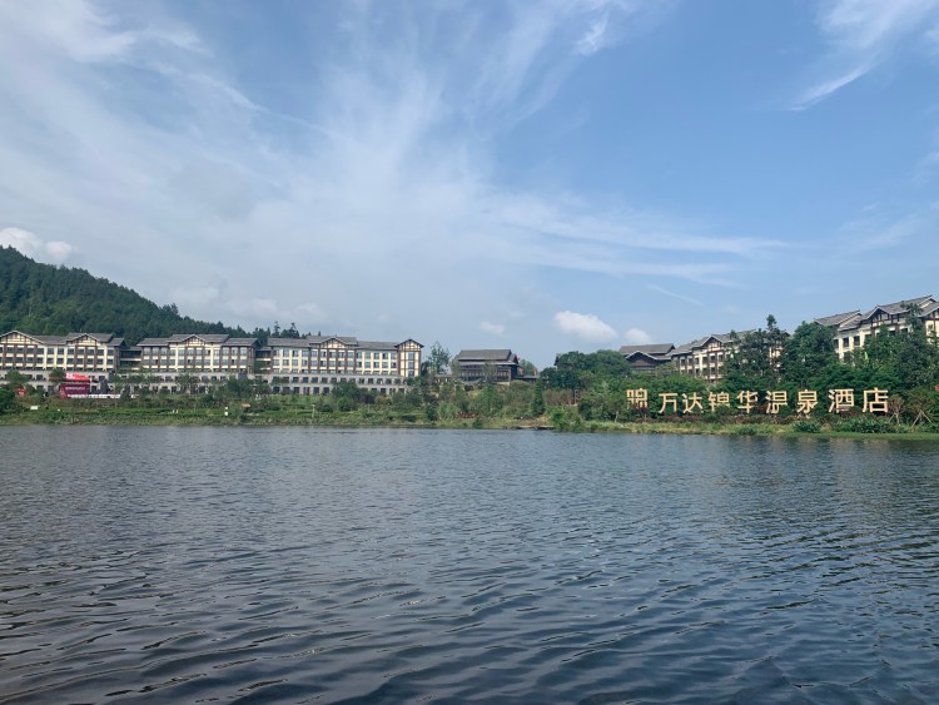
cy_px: 352
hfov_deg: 67.3
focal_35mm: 26
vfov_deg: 53.1
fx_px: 706
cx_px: 470
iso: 25
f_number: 1.8
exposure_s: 1/2755
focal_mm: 4.25
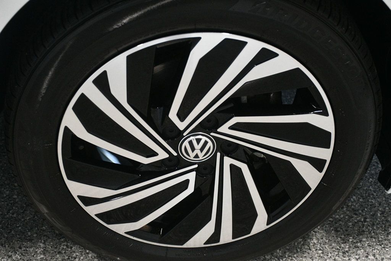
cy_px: 130
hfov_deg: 31.9
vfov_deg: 21.6
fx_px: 684
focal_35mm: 63
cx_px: 196
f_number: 4.5
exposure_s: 1/125
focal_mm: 42
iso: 3200
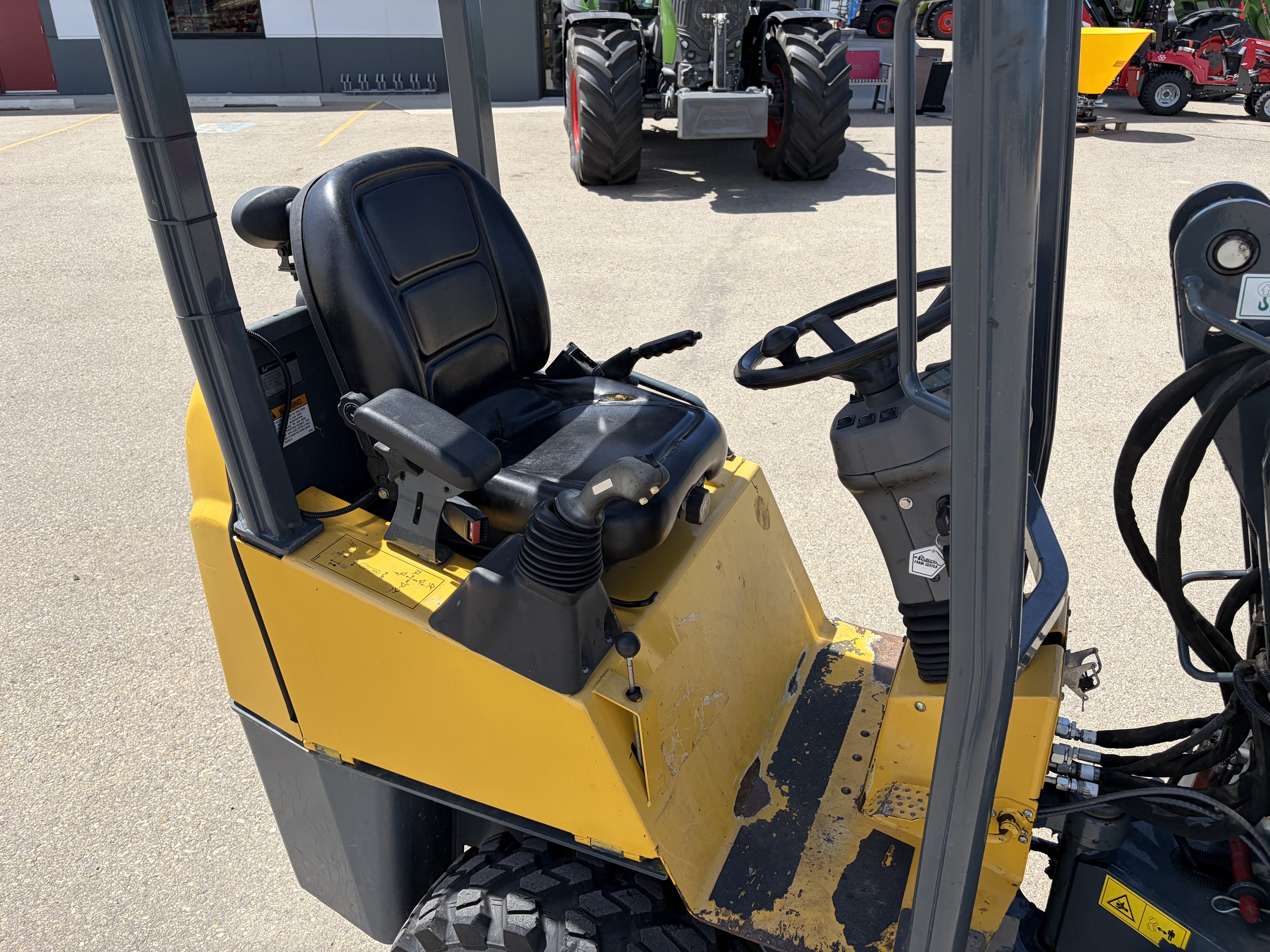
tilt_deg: -24.8
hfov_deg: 67.3
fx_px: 954
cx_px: 635
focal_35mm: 26
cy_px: 476
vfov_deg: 53.1
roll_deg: +0.7
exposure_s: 1/2283
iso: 50
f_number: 1.6
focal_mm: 5.96
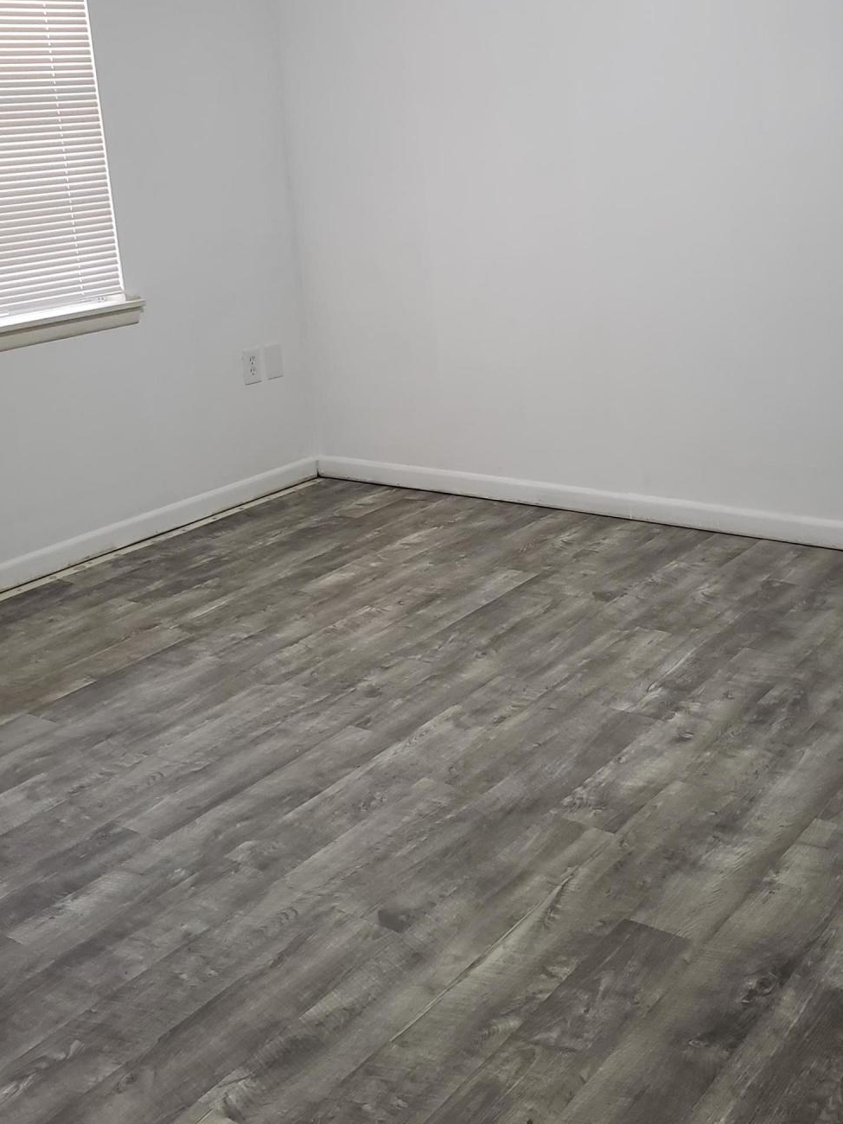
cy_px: 446
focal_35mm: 40
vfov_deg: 46.5
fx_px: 1299
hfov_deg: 35.9
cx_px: 469
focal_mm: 4.3
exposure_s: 1/60
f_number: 1.5
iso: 200
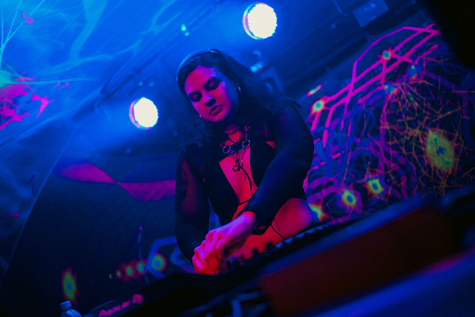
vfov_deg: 38.4
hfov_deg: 55.1
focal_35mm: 34
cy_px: 158
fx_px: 455
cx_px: 238
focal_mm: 23
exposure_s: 1/200
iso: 2000
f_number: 1.2
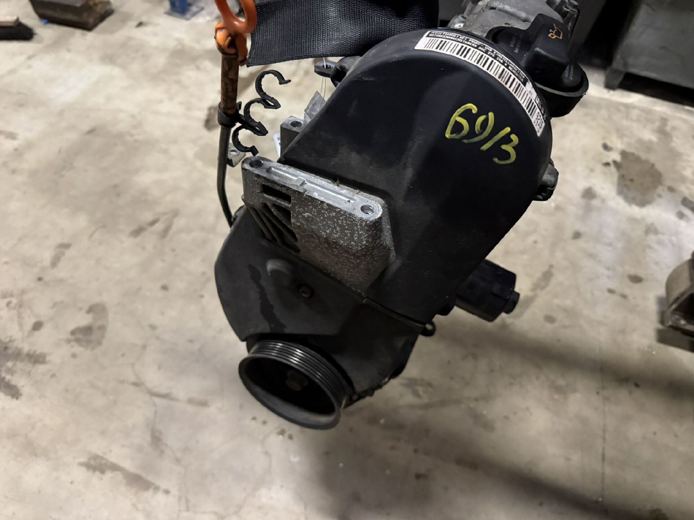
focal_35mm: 24
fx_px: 481
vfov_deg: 56.8
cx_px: 347
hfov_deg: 71.6
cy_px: 260
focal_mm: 6.76
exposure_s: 1/30
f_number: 1.78
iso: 1000
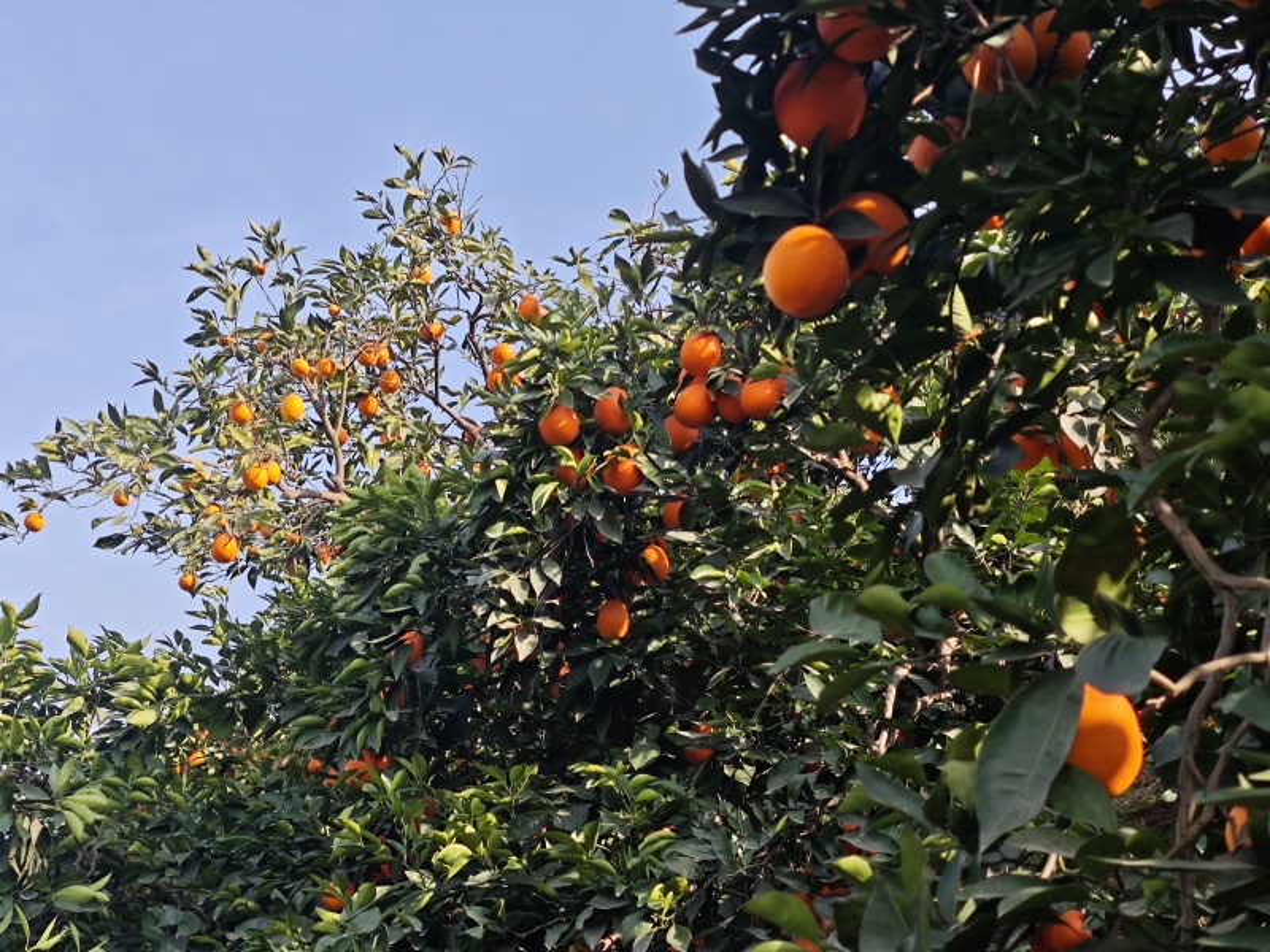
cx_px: 635
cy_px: 476
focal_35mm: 46
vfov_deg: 31.5
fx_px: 1688
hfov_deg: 41.2
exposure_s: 1/1553
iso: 50
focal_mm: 6.55
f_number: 1.6
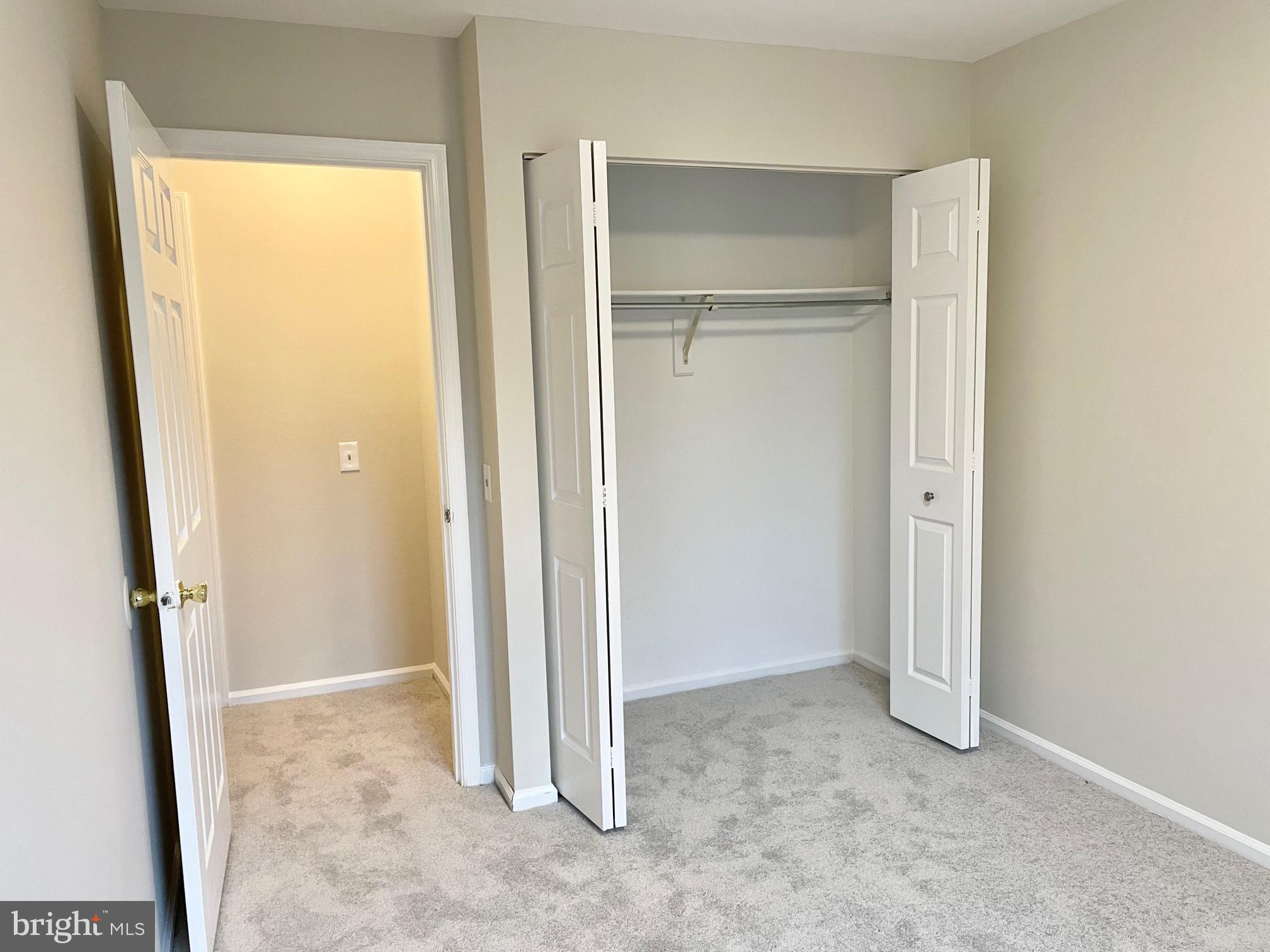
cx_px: 635
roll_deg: +1.6
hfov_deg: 67.3
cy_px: 476
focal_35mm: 26
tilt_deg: -6.3
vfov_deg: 53.1
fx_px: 954
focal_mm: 4.2
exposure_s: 1/60
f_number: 1.6
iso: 100
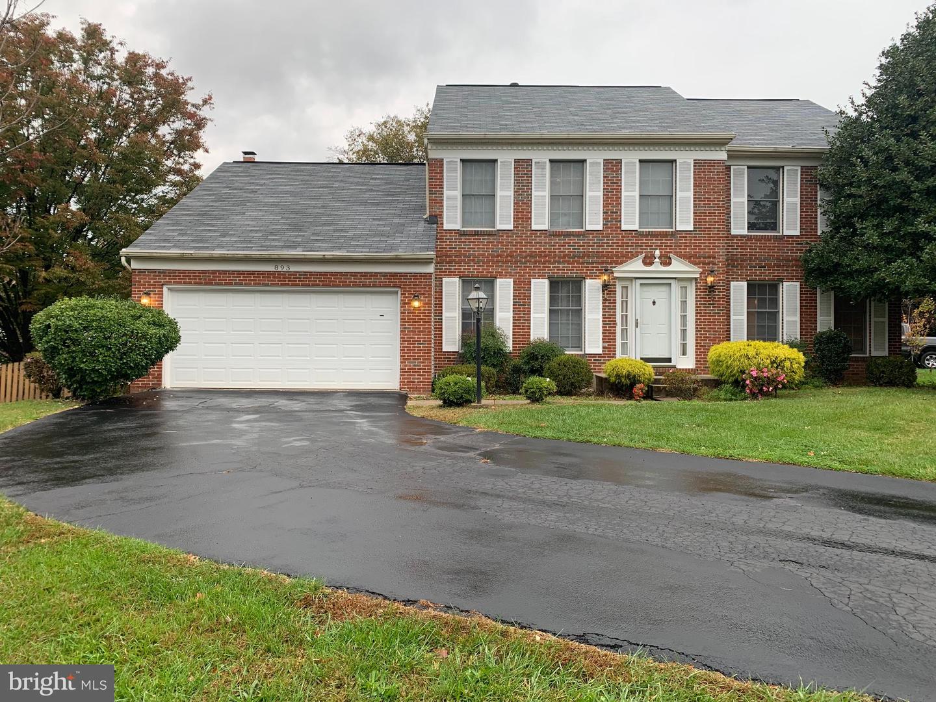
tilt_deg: +1.9
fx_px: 703
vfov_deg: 53.1
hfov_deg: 67.3
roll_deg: -1.0
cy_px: 351
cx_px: 468
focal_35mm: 26
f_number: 1.8
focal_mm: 4.25
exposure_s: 1/122
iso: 40
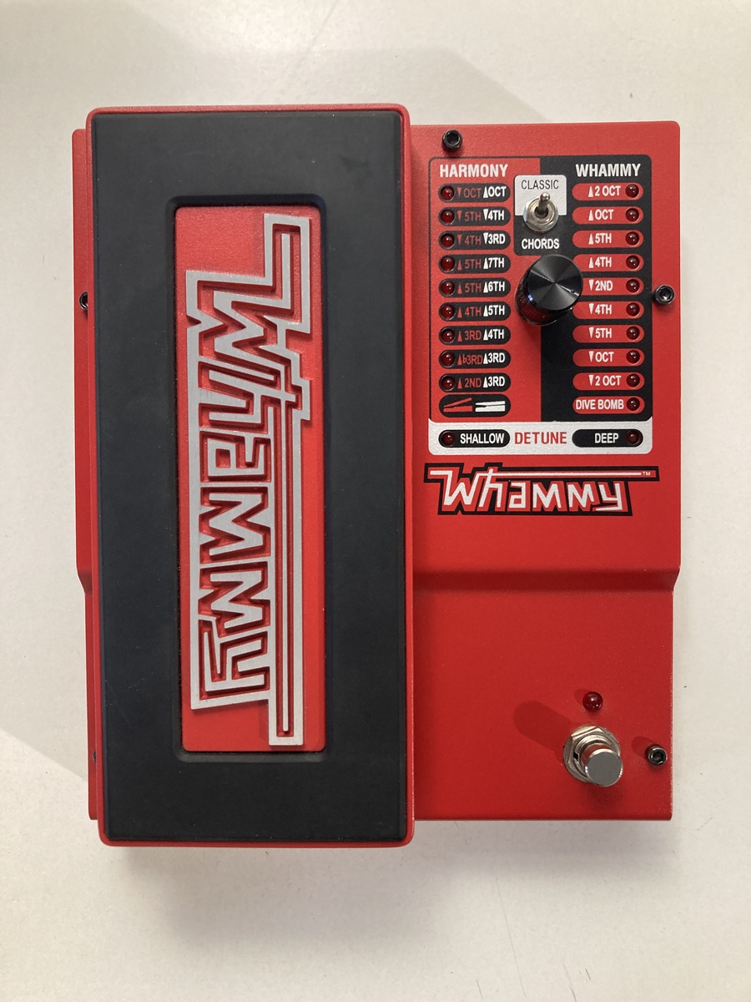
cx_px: 376
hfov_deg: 49.7
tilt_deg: -86.7
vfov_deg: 63.4
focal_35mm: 28
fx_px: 810
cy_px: 501
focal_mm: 3.99
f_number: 1.8
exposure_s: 1/50
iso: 160
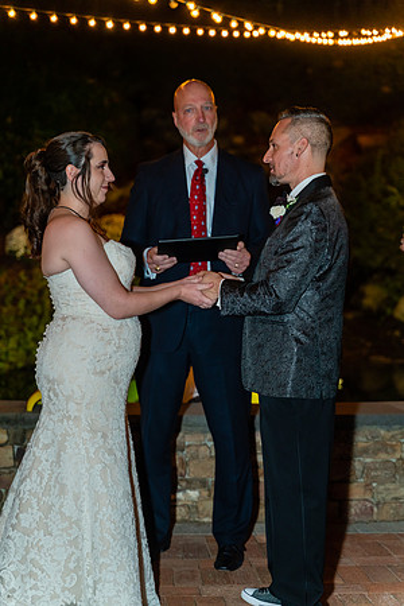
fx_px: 1262
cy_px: 303
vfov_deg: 27.0
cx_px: 202
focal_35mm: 75
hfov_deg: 18.2
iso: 1000
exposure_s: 1/60
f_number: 2.8
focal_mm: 75
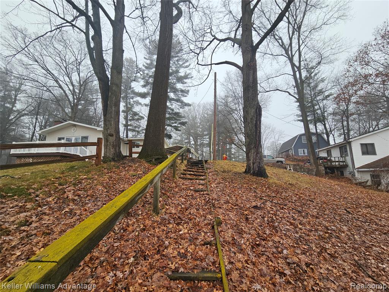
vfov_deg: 89.9
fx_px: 146
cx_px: 194
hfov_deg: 106.2
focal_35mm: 13
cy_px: 146
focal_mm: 2.2
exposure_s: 1/318
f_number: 2.2
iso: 50
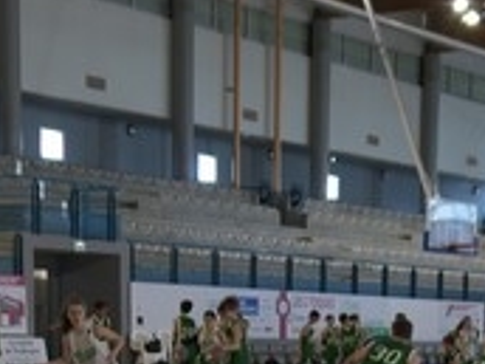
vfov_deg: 14.2
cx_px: 533
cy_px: 553
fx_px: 1359
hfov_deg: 19.4
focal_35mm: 97
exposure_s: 1/125
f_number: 1.6
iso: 125
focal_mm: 8.8
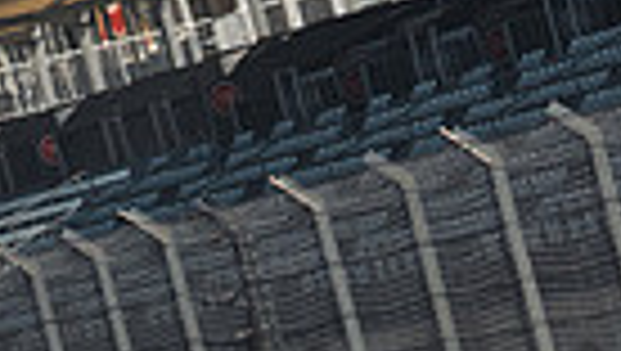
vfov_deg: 1.8
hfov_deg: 3.3
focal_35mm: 661
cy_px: 776
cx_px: 927
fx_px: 10897
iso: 1250
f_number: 4.5
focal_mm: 100
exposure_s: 1/4000
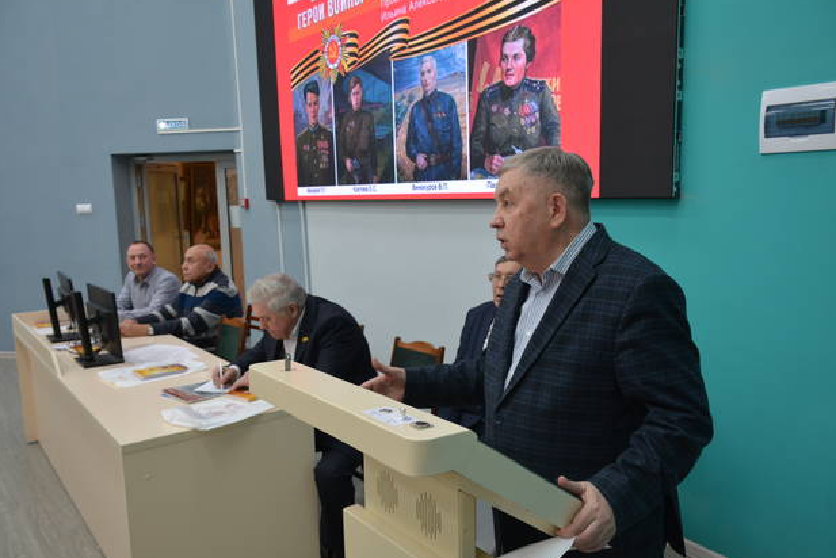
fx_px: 650
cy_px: 282
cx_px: 428
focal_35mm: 28
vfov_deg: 46.4
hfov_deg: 65.4
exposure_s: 1/60
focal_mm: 18
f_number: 4
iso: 500
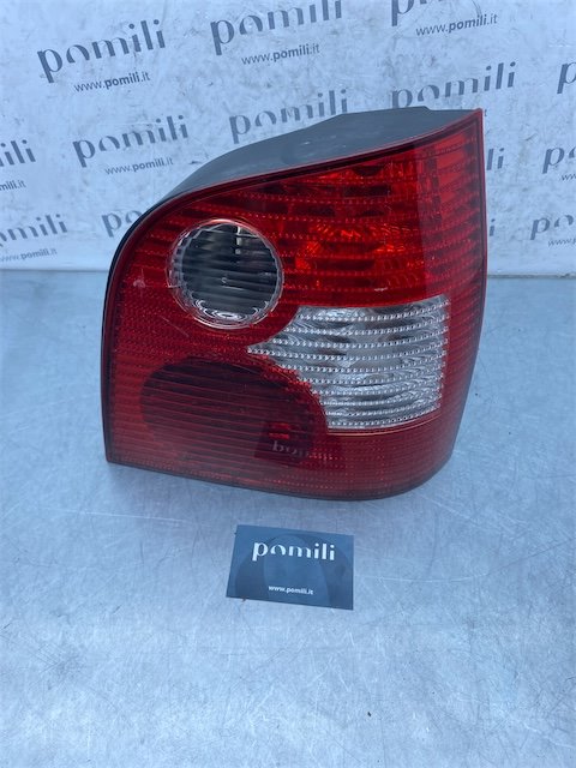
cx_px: 288
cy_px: 384
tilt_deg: -45.2
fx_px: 577
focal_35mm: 26
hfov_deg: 53.1
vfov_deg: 67.3
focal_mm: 4.25
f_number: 1.8
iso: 32
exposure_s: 1/747
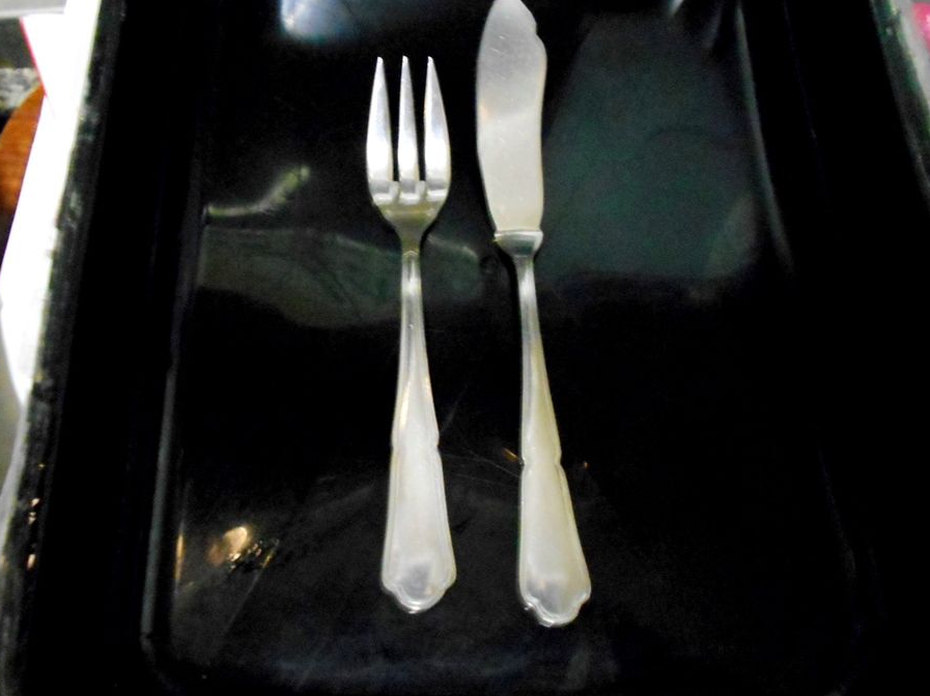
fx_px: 779
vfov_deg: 48.2
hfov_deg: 61.6
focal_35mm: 29
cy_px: 338
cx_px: 423
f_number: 3.2
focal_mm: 4.6
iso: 800
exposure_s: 1/4
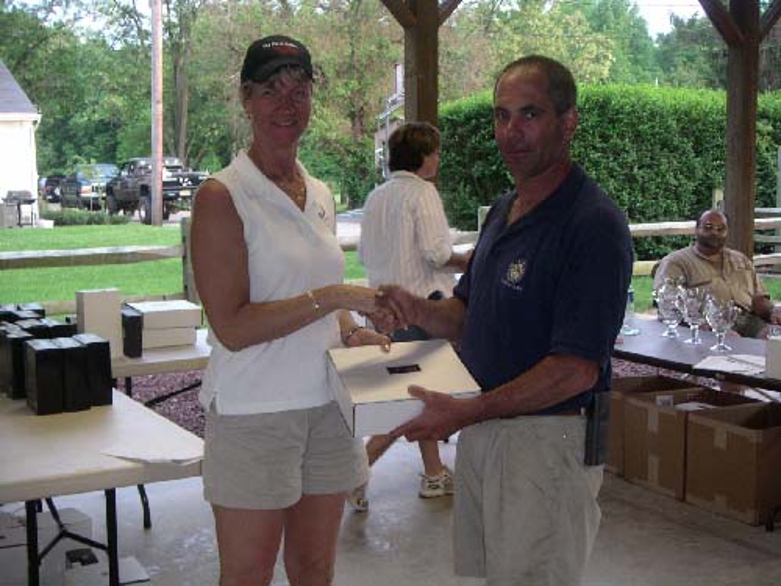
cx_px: 390
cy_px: 293
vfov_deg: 30.3
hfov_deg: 39.7
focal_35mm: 48
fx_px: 1083
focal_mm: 7.5
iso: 160
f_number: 2.9
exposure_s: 1/50
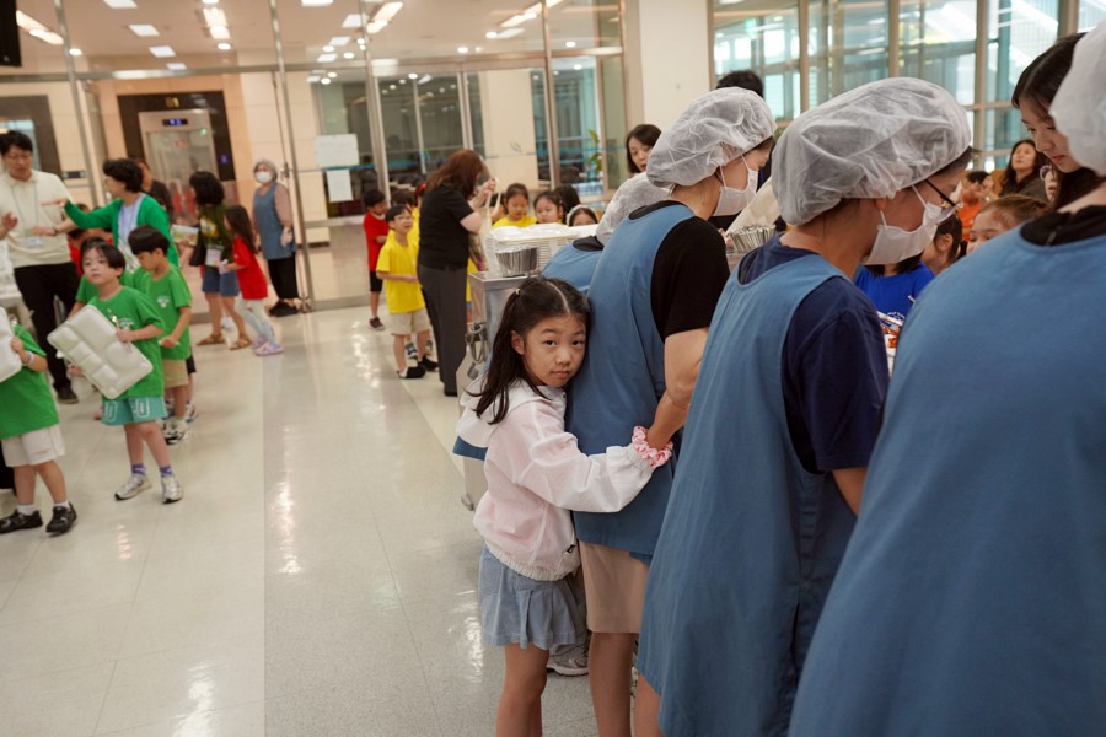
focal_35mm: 34
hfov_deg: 55.8
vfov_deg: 38.9
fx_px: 1044
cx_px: 553
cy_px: 368
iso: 1250
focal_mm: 34
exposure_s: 1/160
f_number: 4
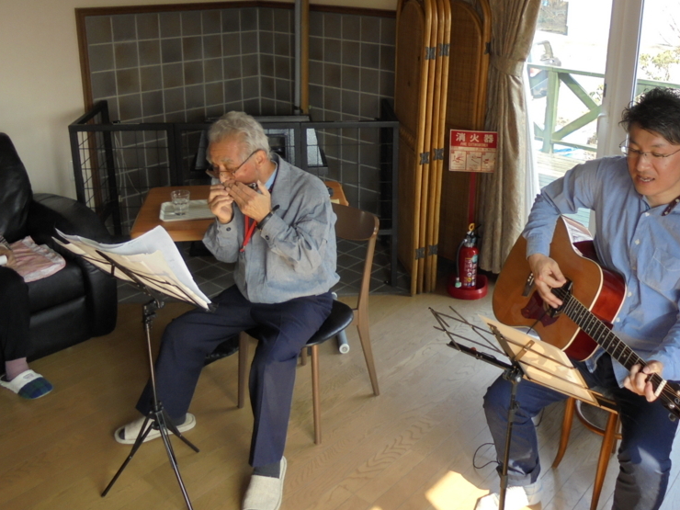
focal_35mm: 36
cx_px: 431
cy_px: 177
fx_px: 707
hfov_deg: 50.8
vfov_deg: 39.3
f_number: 3.5
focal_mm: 4.6
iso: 100
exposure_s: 1/60
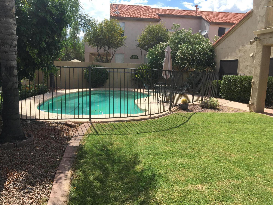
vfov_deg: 48.2
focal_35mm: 29
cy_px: 102
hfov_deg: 61.7
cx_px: 136
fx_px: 229
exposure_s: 1/1672
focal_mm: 4.15
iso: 25
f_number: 2.2
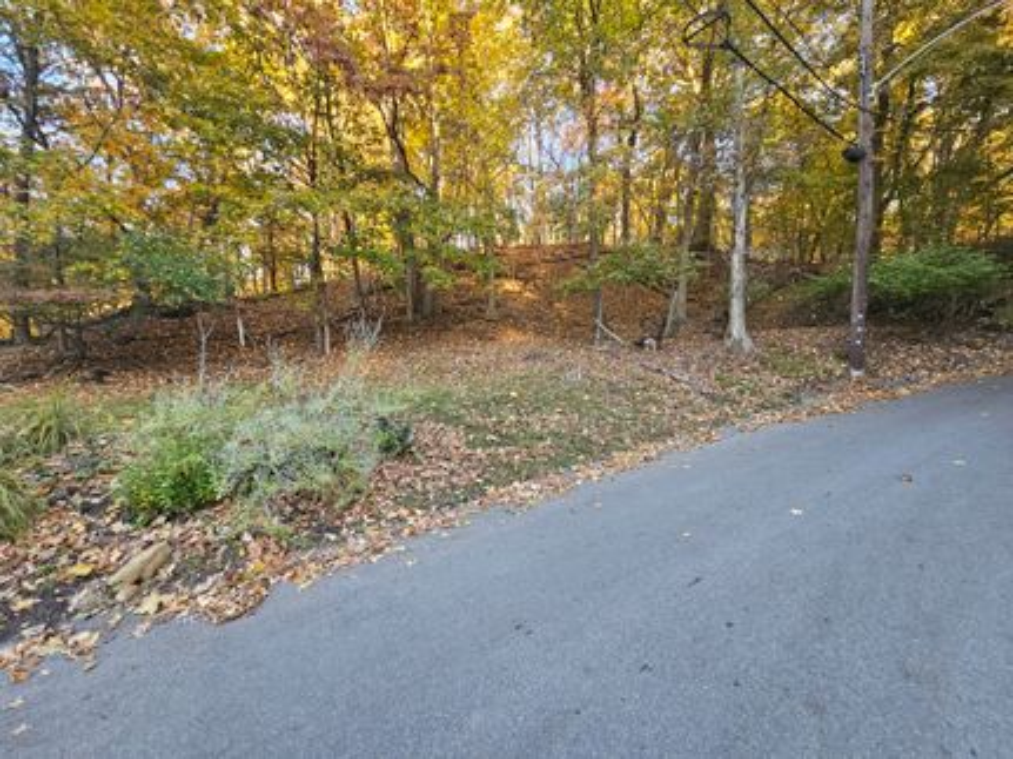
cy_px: 380
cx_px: 506
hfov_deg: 106.2
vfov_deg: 89.9
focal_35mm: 13
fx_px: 380
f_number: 2.2
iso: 64
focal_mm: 2.2
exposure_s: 1/60
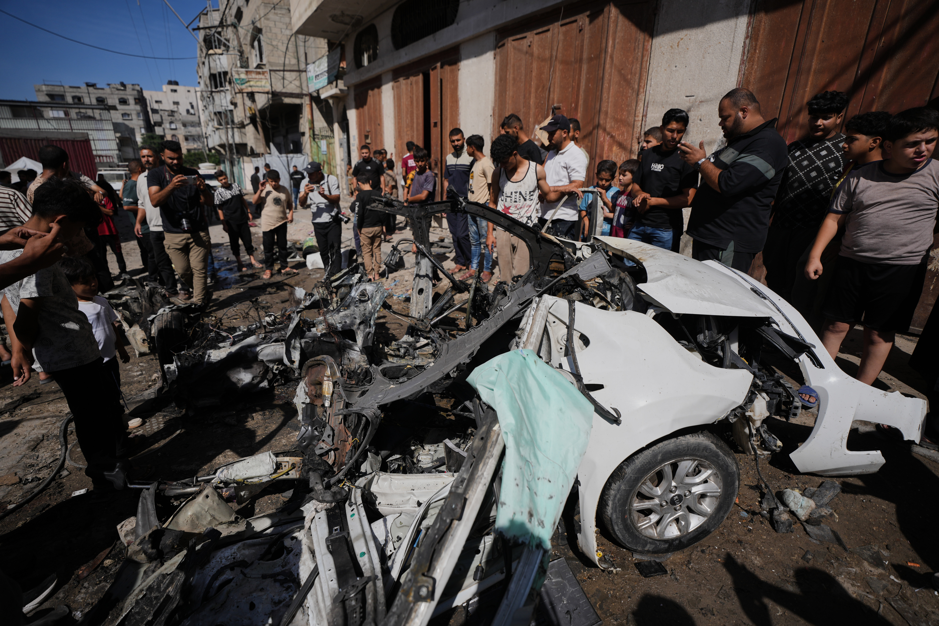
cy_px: 313
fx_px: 417
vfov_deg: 73.7
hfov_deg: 96.7
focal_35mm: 16
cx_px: 470
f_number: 2.8
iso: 125
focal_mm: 16
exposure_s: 1/6400
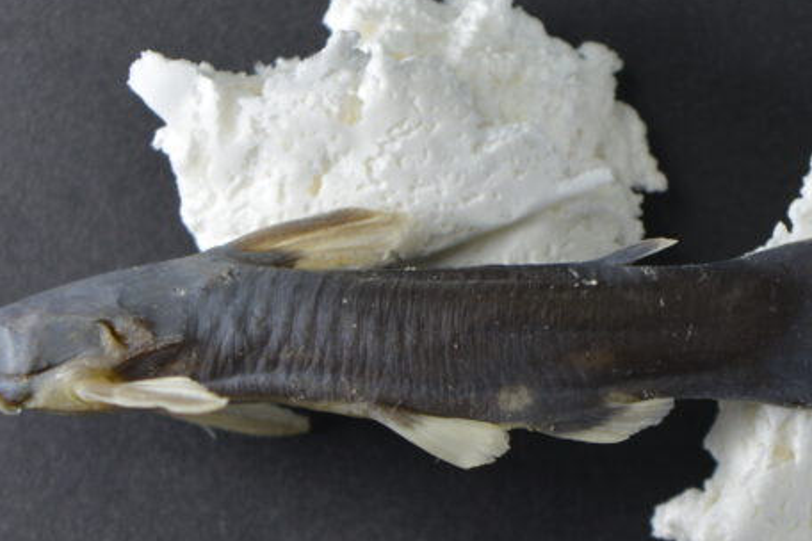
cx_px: 470
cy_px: 327
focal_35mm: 185
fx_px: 4175
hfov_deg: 11.1
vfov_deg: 7.4
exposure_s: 1/125
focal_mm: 55
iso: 280
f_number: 5.6
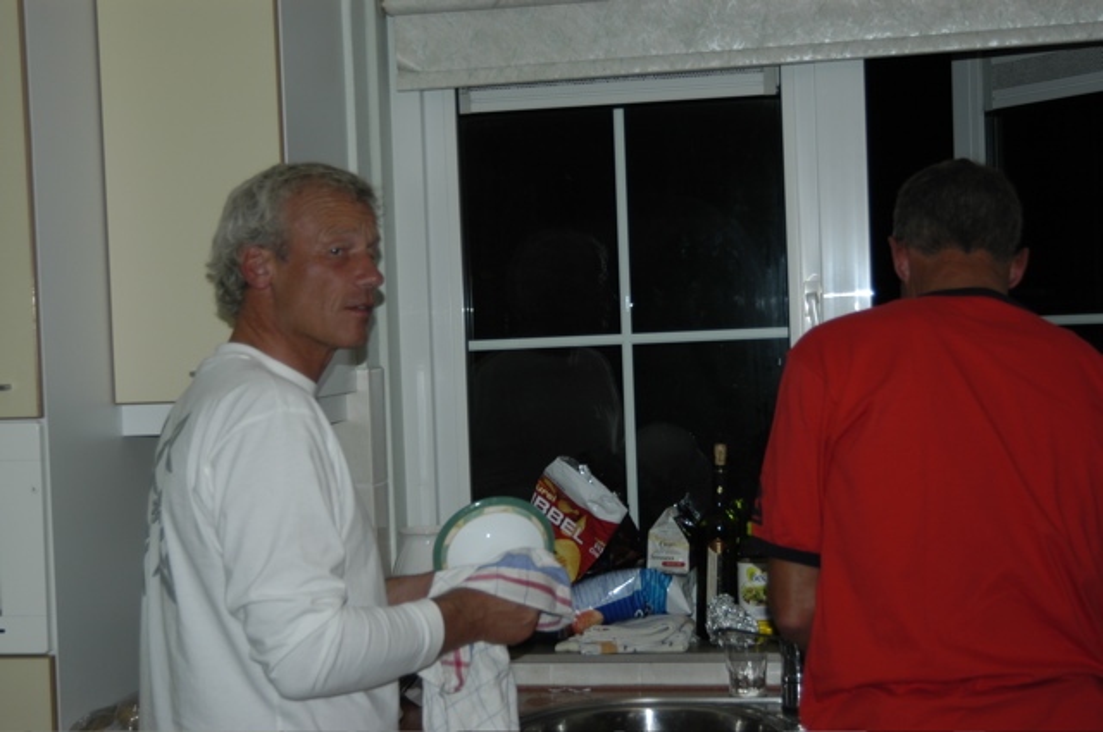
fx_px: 1836
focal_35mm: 60
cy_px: 366
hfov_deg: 33.4
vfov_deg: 22.6
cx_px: 552
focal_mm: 40
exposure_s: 1/60
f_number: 4.2
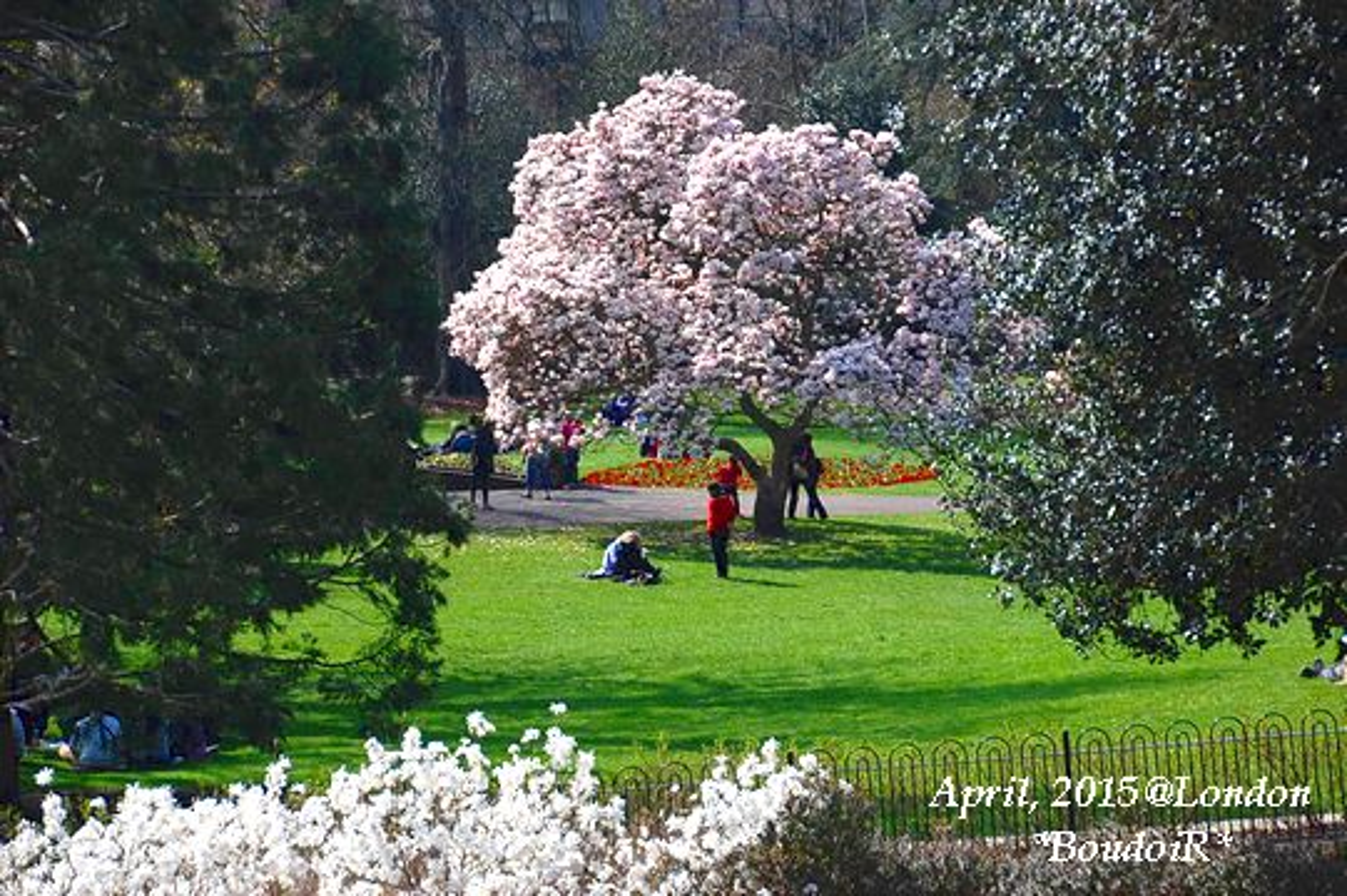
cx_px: 674
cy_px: 448
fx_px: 5160
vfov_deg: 9.9
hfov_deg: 14.9
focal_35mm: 138
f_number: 6.3
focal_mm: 92
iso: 200
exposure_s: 1/640
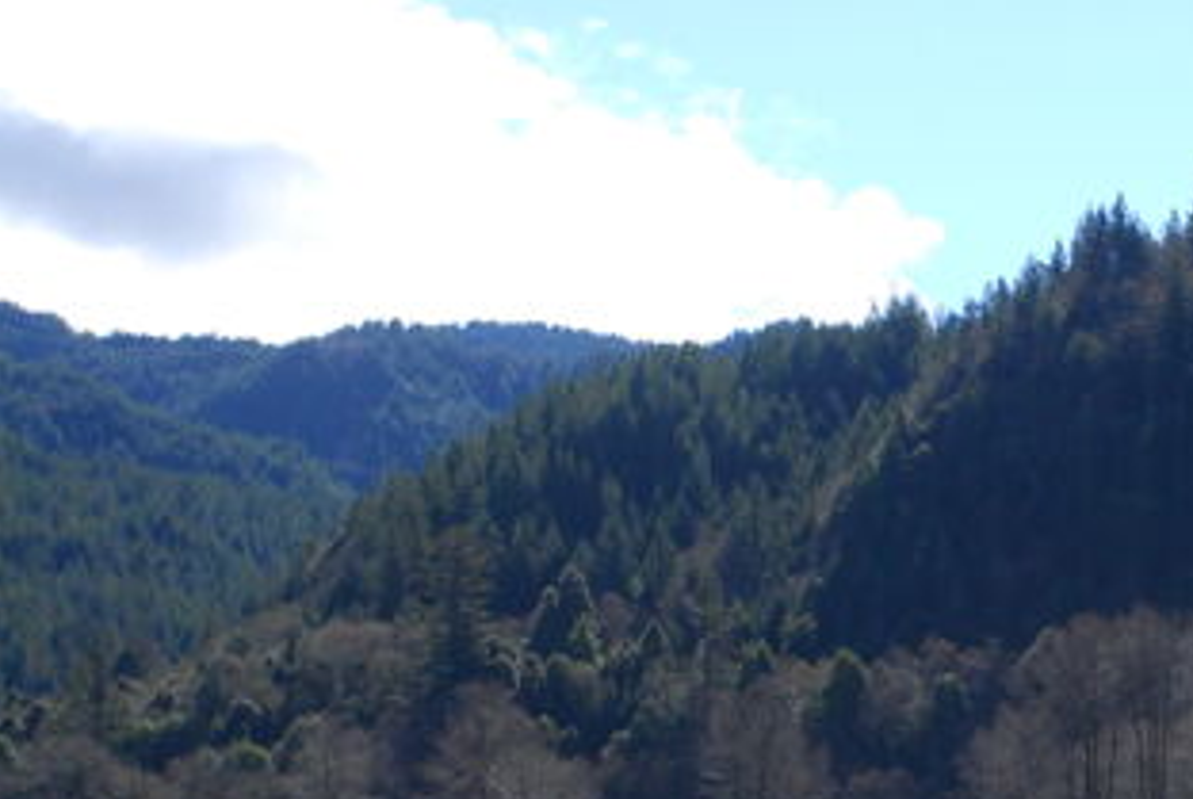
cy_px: 529
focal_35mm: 119
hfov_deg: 16.9
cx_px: 1097
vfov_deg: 11.5
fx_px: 3958
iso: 160
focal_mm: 31
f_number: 4
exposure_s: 1/800
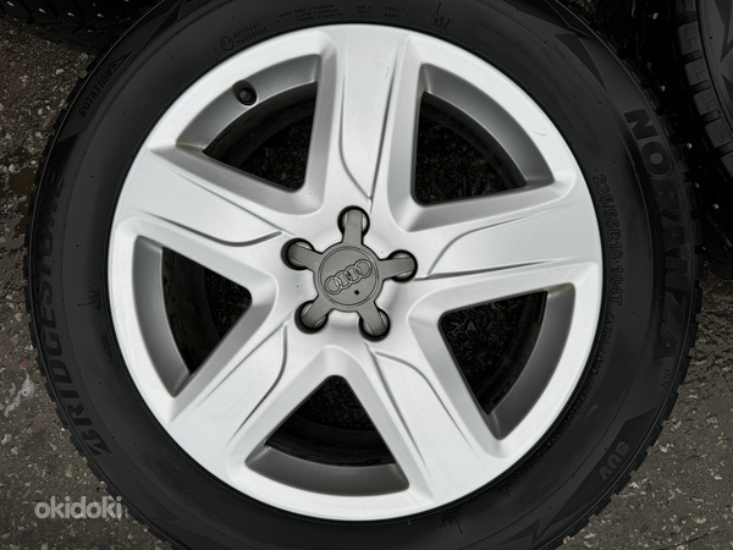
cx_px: 366
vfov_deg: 56.8
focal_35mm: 24
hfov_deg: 71.6
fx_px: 508
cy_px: 275
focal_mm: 6.76
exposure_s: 1/572
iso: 80
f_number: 1.78
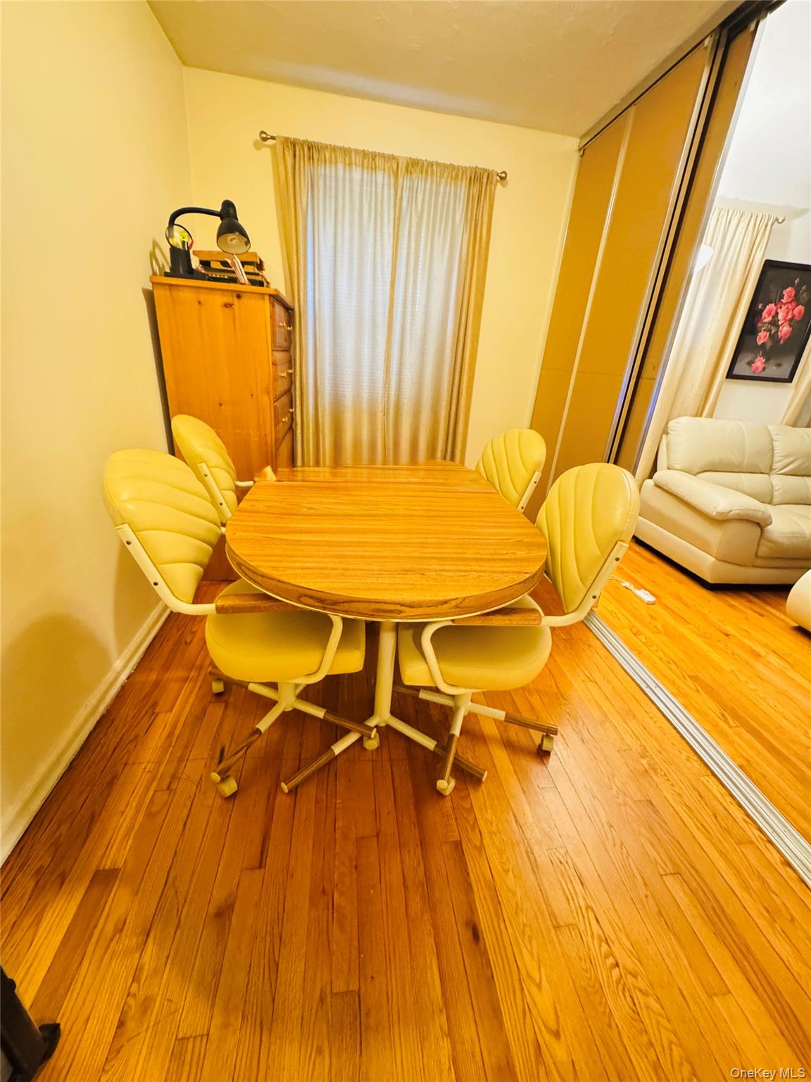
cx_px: 406
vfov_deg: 102.1
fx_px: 437
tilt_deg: -23.4
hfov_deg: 85.7
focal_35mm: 14
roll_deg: -4.5
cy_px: 541
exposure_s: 1/30
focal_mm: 2.22
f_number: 2.2
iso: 1600
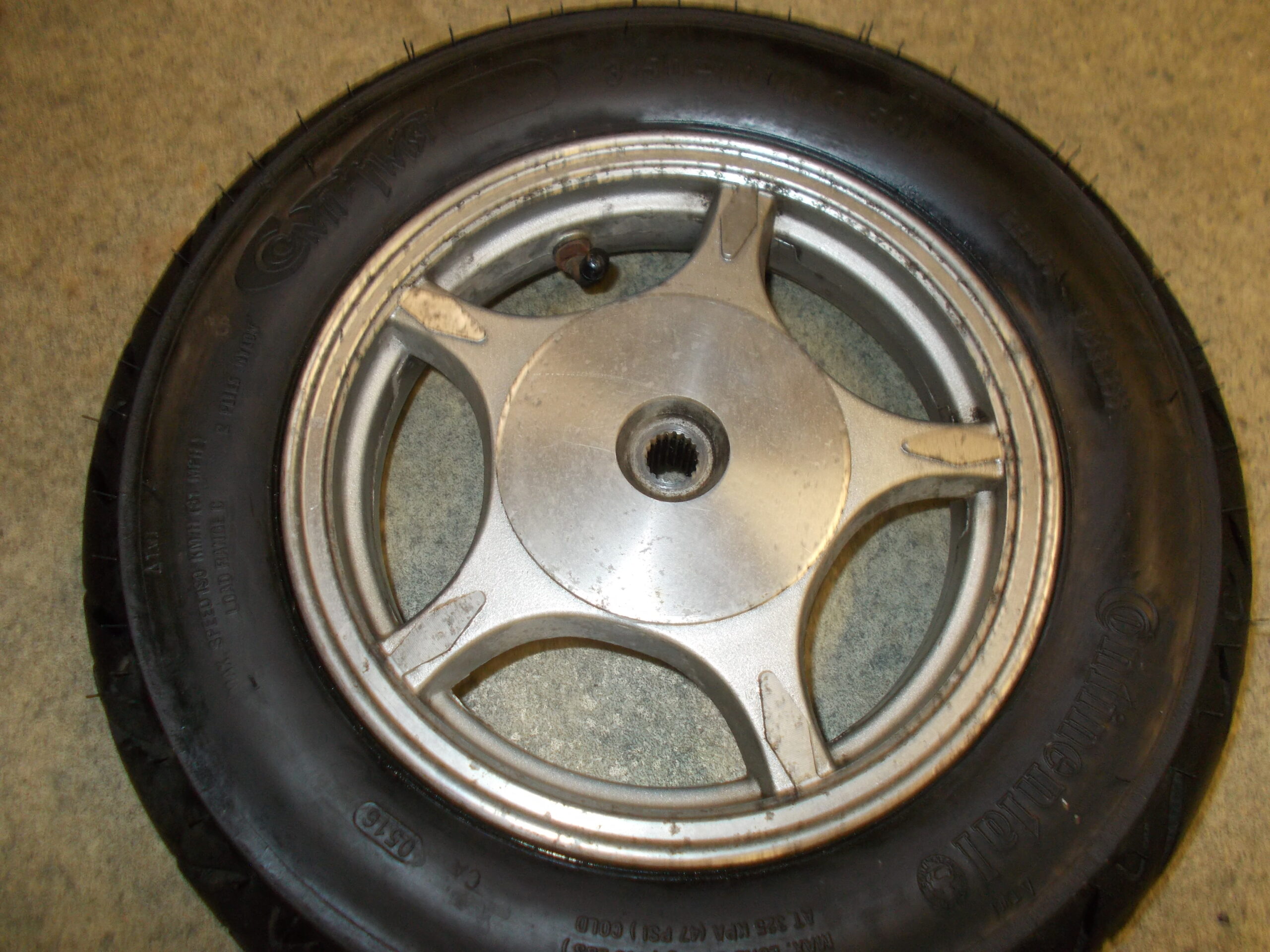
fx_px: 954
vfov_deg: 53.1
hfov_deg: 67.3
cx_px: 635
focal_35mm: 26
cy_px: 476
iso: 200
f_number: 3.2
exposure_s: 1/25
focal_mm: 4.6
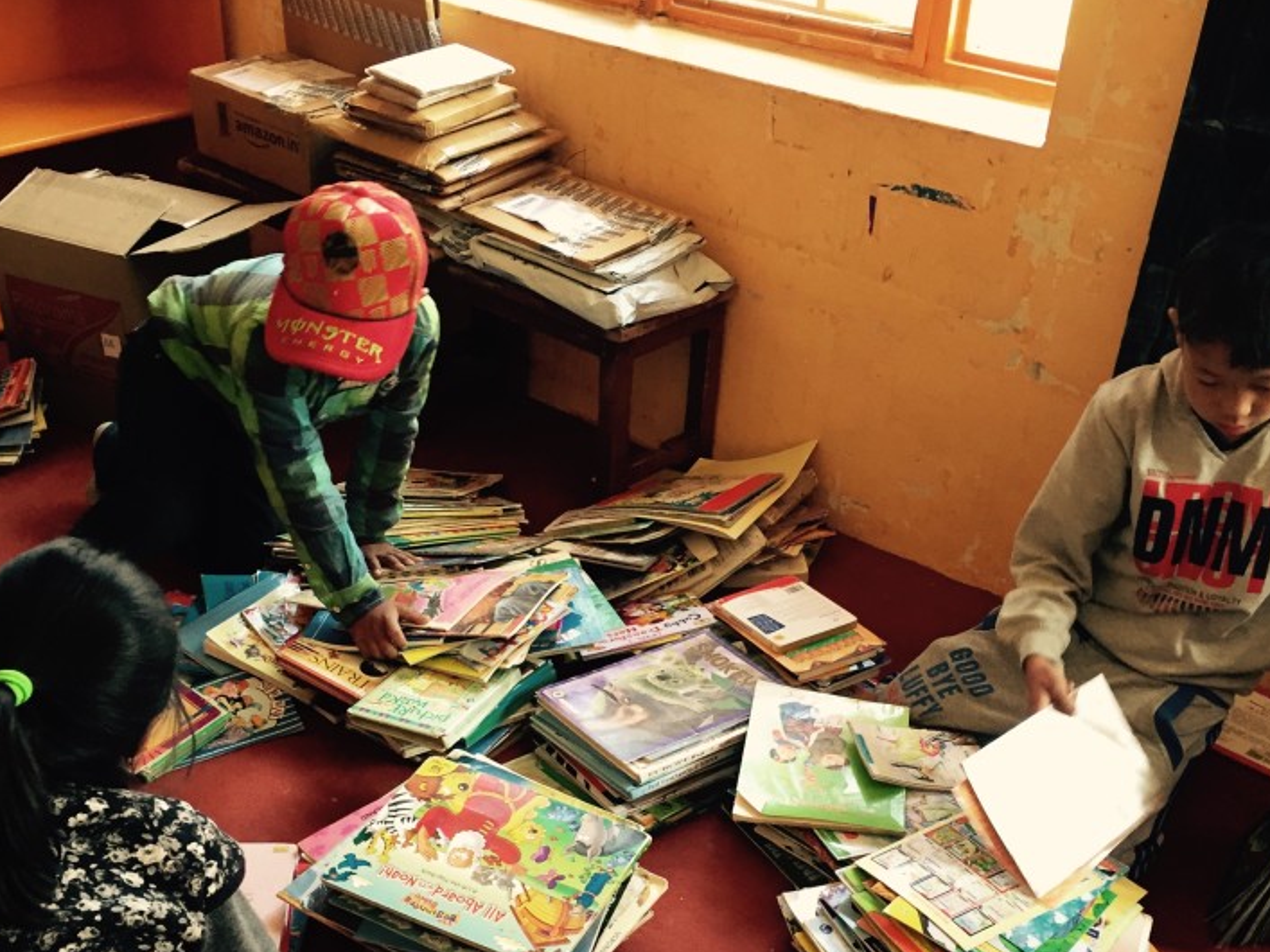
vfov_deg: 33.8
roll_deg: -1.2
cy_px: 679
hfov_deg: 44.8
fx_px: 1541
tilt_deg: -34.4
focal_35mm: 42
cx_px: 632
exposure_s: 1/30
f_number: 2.2
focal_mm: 4.15
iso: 100
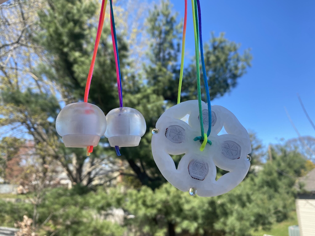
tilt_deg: +14.8
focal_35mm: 26
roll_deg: +1.4
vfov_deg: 53.1
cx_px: 158
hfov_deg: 67.3
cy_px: 118
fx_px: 237
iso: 32
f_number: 1.8
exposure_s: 1/1170
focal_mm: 4.25
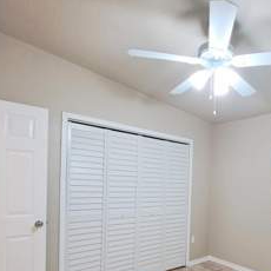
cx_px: 194
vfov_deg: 62.6
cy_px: 191
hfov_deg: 62.3
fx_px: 213
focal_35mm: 24
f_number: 2.2
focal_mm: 1.74
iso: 100
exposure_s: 1/40
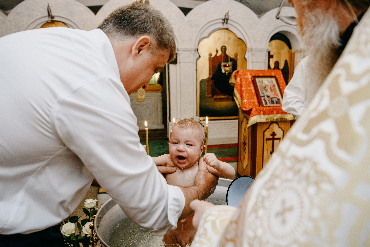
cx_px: 185
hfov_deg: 67.1
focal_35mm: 27
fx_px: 279
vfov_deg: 47.7
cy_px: 124
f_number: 3.5
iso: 640
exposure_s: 1/160
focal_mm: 24
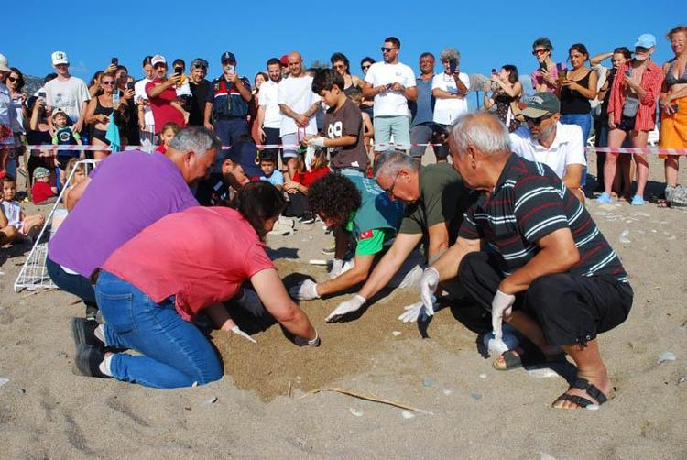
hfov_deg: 53.1
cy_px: 230
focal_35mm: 36
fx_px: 688
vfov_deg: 37.0
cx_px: 344
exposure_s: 1/250
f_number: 8
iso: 100
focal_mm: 24
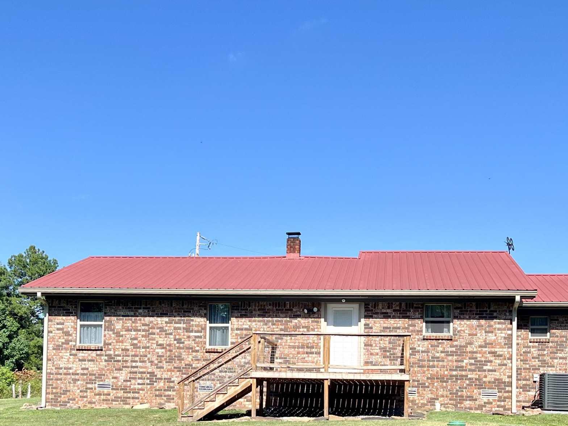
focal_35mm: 51
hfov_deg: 37.5
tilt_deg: +3.2
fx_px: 837
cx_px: 267
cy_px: 358
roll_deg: -2.8
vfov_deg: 27.8
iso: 50
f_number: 1.5
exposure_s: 1/3257
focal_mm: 5.7
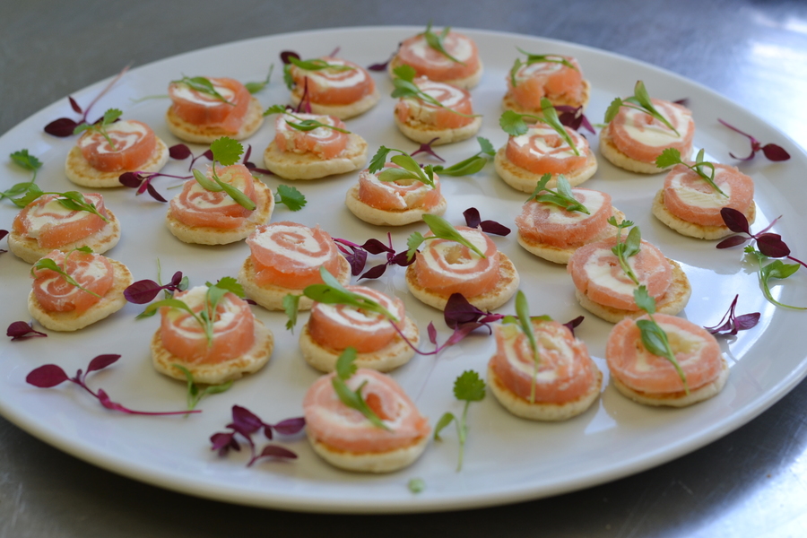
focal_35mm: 75
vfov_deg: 18.2
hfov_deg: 27.0
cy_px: 269
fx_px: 1681
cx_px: 404
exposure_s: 1/125
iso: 400
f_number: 5.6
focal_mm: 50
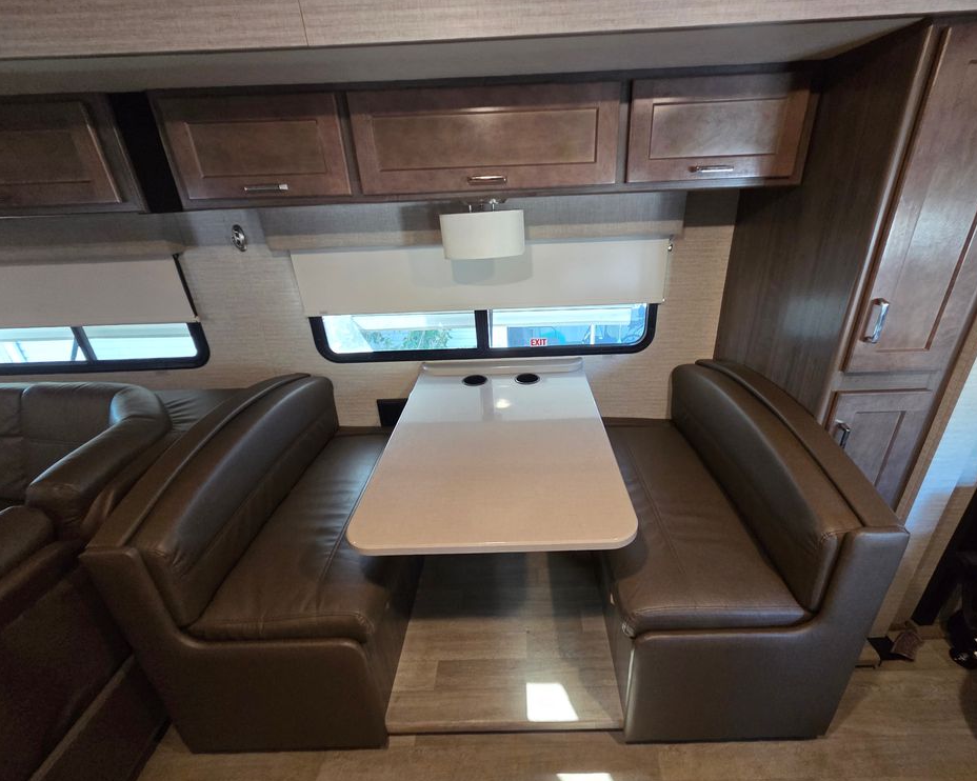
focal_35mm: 14
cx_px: 518
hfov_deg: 100.6
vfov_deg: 88.0
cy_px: 398
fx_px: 405
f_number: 2.2
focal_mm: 2.2
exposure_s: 1/60
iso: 800
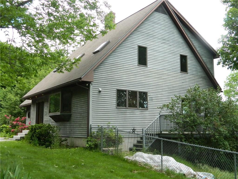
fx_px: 282
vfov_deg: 35.1
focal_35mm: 41
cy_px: 90
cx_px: 119
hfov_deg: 45.8
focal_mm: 7.3
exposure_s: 1/640
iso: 400
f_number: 3.5
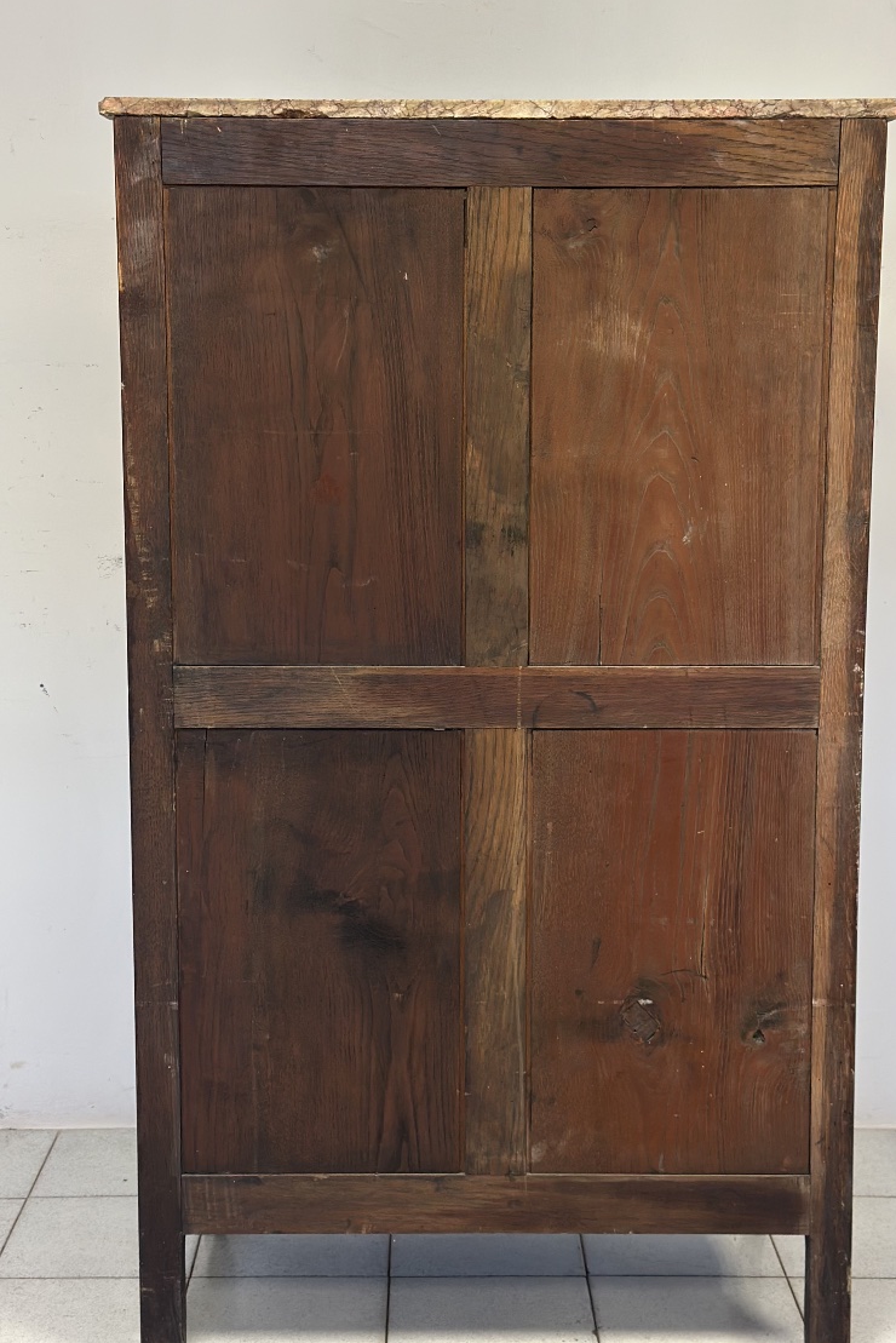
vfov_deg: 36.9
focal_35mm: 54
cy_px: 647
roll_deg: +1.0
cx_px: 448
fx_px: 2015
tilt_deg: -8.1
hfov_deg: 25.1
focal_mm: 6.86
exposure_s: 1/50
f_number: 1.78
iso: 160
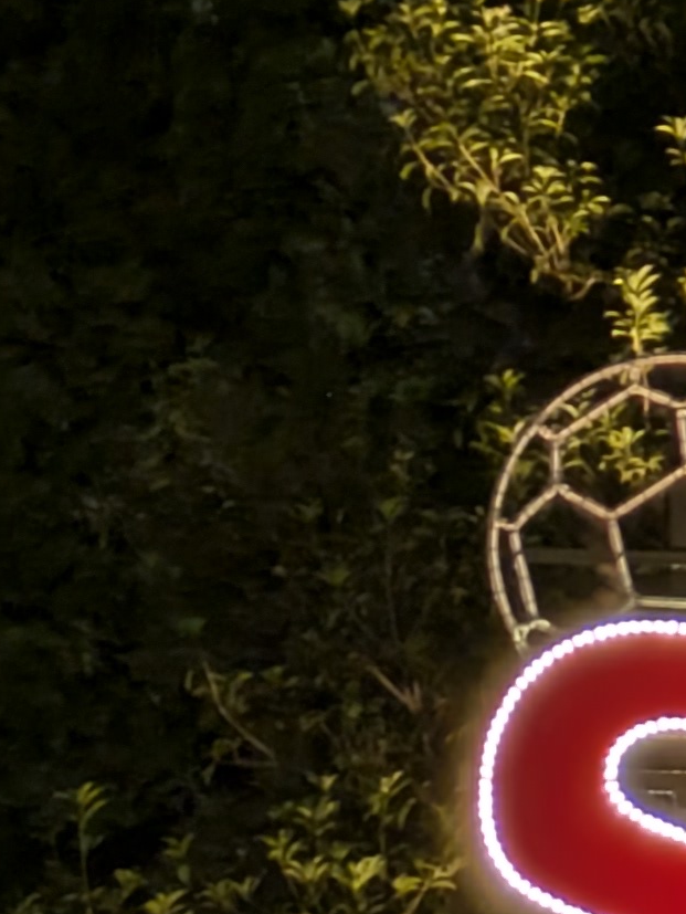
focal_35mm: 285
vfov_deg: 6.9
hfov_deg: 5.1
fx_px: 7525
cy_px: 294
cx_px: 1696
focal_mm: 5.43
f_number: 1.89
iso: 85
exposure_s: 1/50
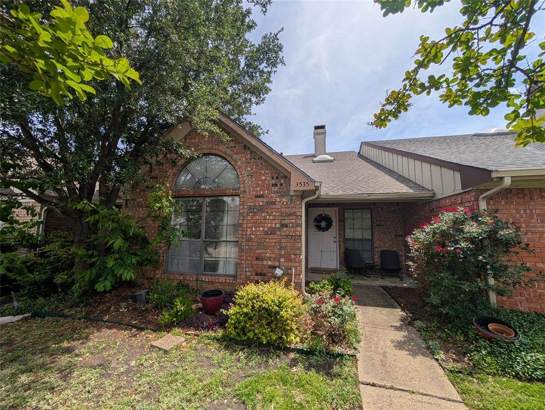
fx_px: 189
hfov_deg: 110.5
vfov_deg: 94.6
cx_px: 272
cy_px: 205
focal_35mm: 12
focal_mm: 2.02
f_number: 1.7
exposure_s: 1/4505
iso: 55
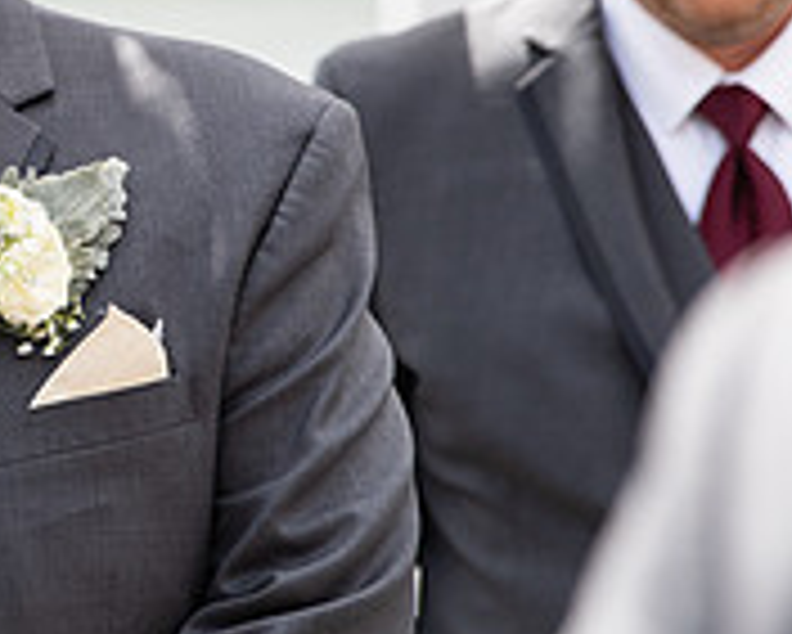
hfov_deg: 8.8
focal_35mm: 217
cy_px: 83
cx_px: -27
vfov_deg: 7.1
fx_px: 5089
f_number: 2.8
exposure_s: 1/1250
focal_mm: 70
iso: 125
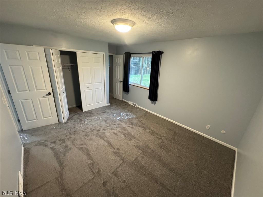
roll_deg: -2.9
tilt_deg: -19.7
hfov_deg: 102.1
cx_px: 132
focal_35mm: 14
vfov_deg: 85.7
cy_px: 98
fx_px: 106
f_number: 2.2
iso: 400
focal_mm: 2.22
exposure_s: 1/60
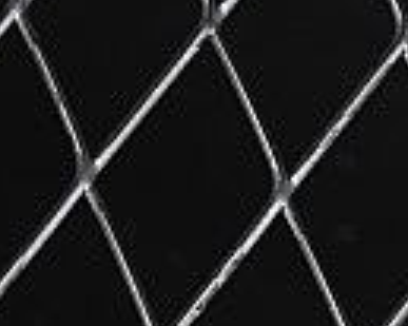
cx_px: 1464
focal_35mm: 590
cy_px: -718
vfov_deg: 2.6
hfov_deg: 3.2
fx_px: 7119
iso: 160
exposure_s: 1/80
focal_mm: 50
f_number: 7.1
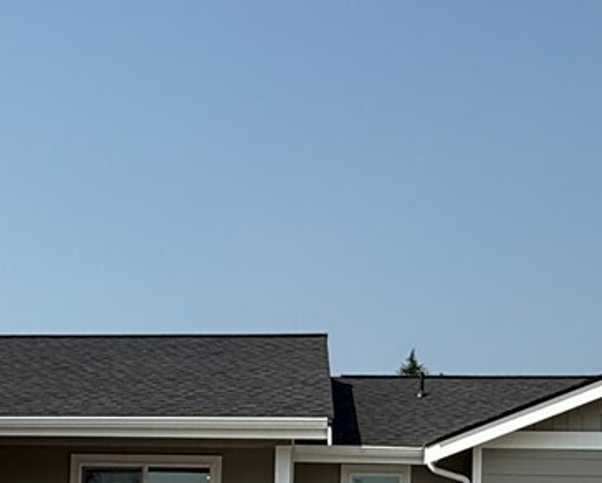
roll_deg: -1.6
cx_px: 159
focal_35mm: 60
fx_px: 1070
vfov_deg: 23.7
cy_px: 539
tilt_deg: +2.7
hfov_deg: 30.9
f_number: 2.2
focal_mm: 2.22
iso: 50
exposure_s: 1/3125
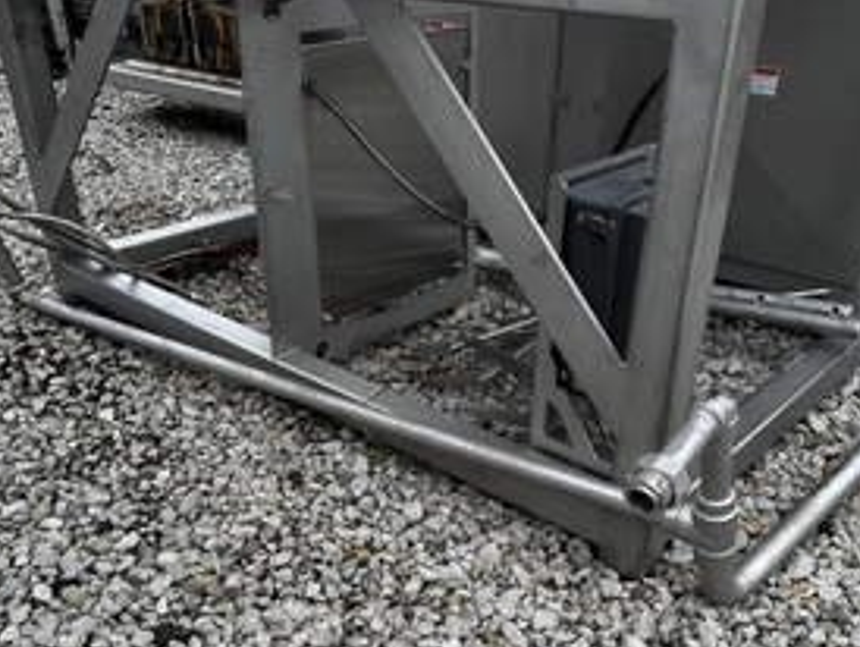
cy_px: 465
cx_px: 443
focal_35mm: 35
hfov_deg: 52.6
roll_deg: +0.7
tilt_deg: -32.1
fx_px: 870
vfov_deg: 39.9
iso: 80
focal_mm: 6.76
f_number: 1.78
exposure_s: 1/467
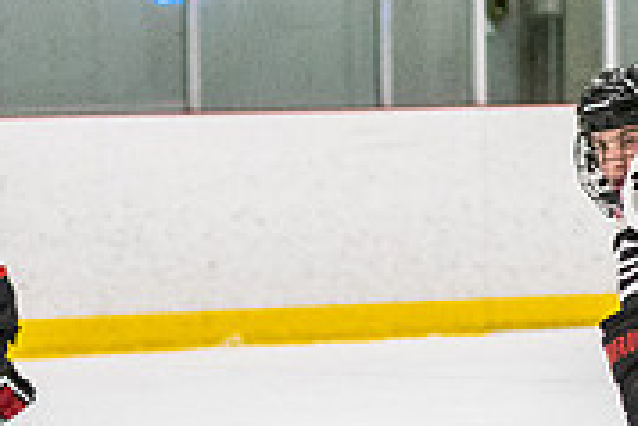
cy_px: 487
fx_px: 8371
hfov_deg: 4.4
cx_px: 716
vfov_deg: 2.9
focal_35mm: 472
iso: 1600
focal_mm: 70
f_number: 2.8
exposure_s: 1/800
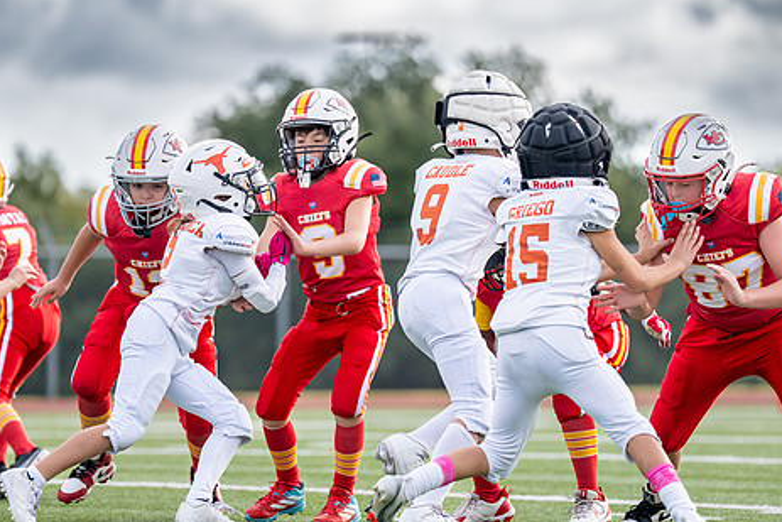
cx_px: 330
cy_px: 289
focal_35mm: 333
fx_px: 7235
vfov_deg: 4.1
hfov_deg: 6.2
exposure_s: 1/2500
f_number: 2.8
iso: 320
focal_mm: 200
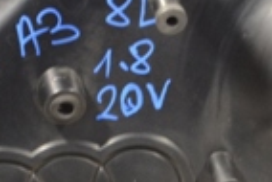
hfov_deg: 6.8
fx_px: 2301
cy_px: 88
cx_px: 209
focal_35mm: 304
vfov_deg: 4.5
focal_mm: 45
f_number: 5.3
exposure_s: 1/30
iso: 720
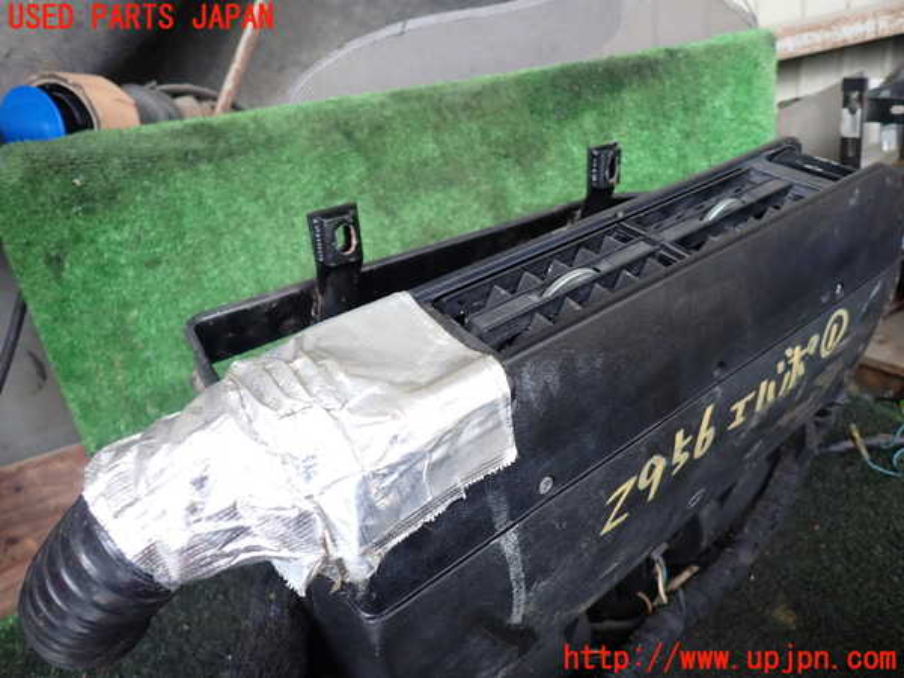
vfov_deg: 54.9
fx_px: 653
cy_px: 339
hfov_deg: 69.4
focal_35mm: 25
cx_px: 452
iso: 160
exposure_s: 1/60
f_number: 2
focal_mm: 4.5
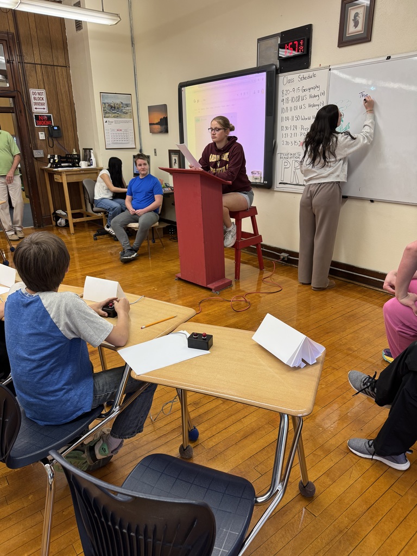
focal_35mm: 24
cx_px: 208
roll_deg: +1.8
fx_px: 385
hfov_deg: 56.8
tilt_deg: -19.4
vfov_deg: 71.6
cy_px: 278
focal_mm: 6.76
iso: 125
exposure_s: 1/120
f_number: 1.78
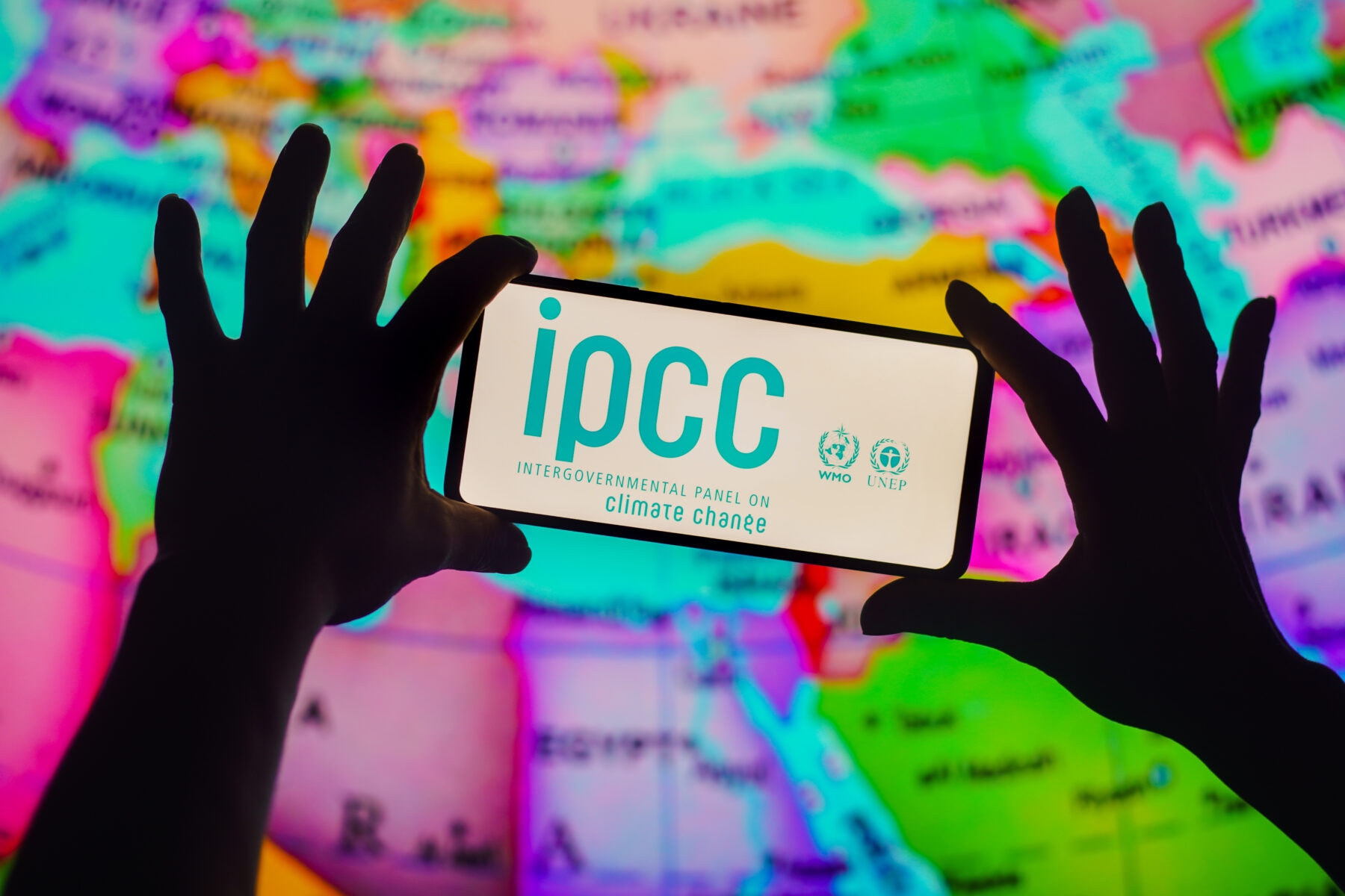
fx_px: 2802
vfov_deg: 18.2
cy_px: 448
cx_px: 672
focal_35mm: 75
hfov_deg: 27.0
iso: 160
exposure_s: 1/60
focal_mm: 50
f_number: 2.8
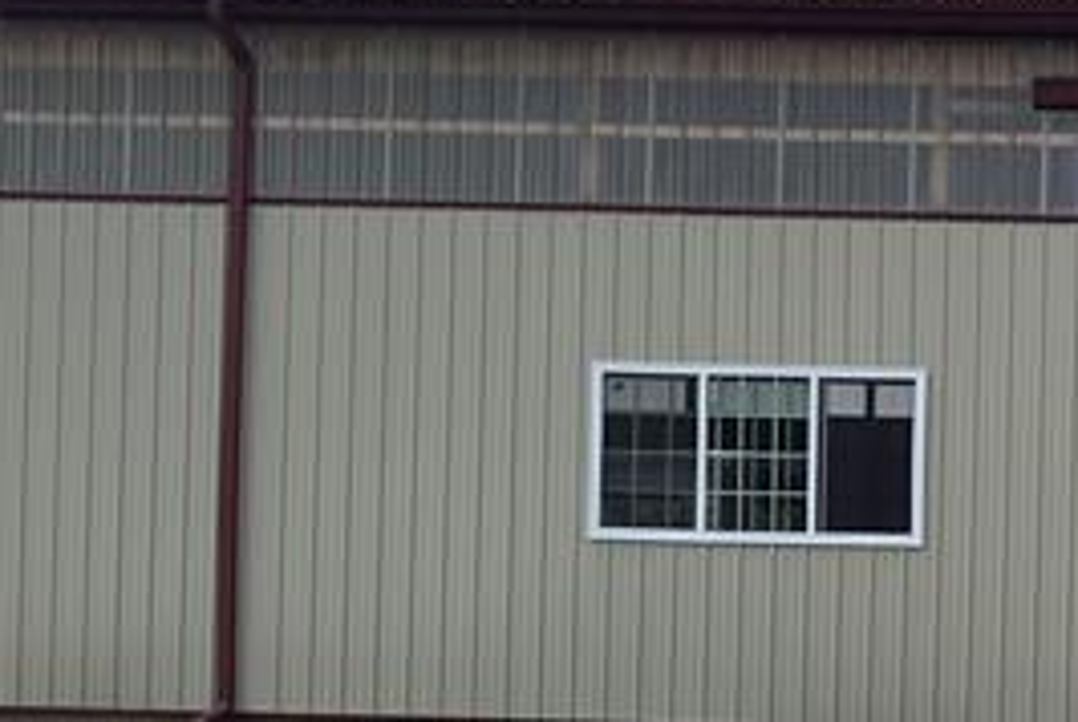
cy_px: 592
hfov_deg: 18.5
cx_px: 1337
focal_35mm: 104
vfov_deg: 13.1
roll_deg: -0.3
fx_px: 3118
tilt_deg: +1.2
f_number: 1.6
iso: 50
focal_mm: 5.1
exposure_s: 1/3049
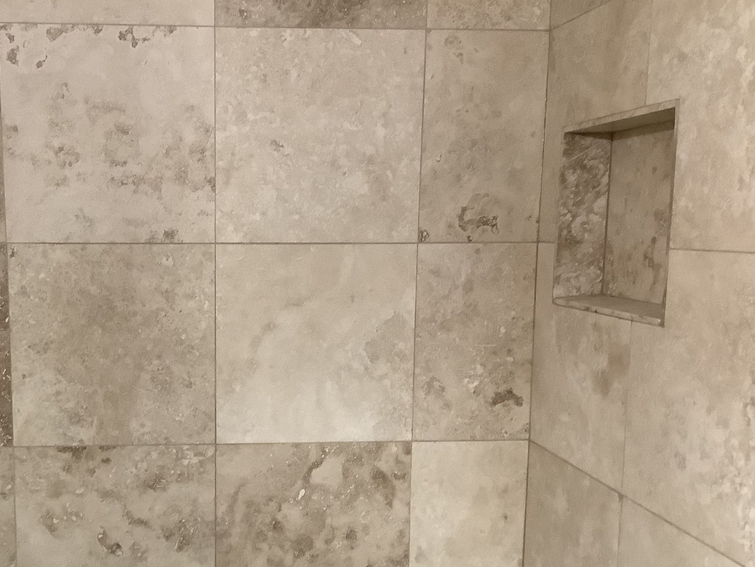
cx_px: 238
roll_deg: -0.1
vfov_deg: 33.4
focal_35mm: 43
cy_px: 361
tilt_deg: -10.5
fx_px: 938
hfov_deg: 43.1
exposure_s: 1/40
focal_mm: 3.3
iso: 250
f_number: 2.4
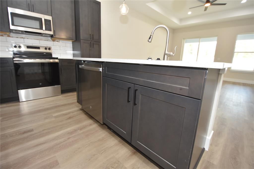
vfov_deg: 77.3
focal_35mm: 15
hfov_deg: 100.4
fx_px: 106
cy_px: 84
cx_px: 127
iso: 450
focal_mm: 10
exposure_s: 1/60
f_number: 4
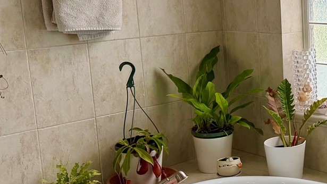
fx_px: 590
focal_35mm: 68
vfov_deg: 17.7
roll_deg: +1.3
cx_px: 357
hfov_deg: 28.3
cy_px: 97
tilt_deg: -11.4
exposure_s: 1/1493
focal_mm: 6.76
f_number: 1.78
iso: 80
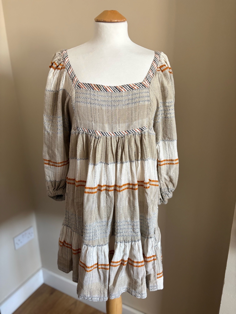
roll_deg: +1.0
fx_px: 236
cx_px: 118
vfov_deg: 67.3
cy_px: 157
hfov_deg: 53.1
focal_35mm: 26
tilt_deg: -17.7
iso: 250
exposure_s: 1/60
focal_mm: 5.96
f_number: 1.6
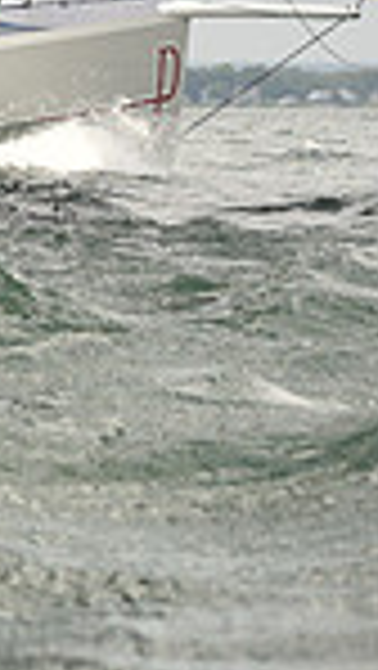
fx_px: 5070
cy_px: -43
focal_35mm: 285
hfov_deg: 4.1
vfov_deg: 7.5
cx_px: -891
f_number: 5
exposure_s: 1/640
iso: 250
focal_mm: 70
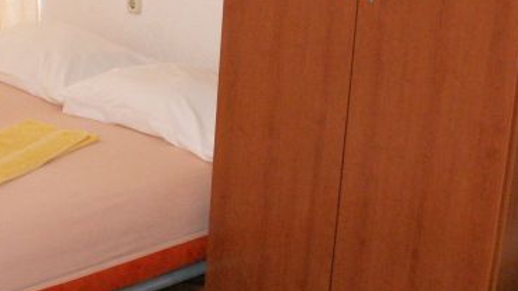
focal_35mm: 82
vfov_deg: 14.7
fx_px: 1126
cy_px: 113
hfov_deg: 25.8
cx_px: 191
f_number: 2.8
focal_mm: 5.86
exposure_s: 1/40
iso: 160
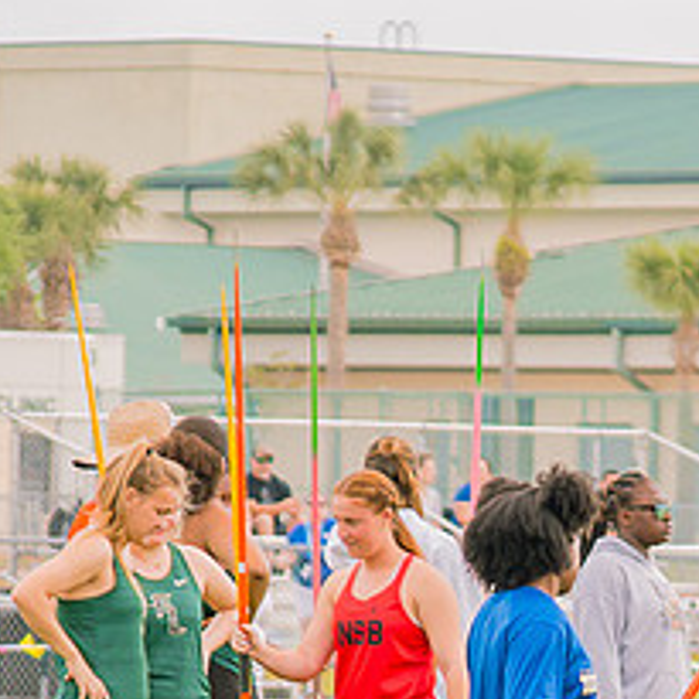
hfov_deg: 2.9
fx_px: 13982
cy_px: 658
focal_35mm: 612
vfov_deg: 2.9
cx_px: 565
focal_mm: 120
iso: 200
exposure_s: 1/200
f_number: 4
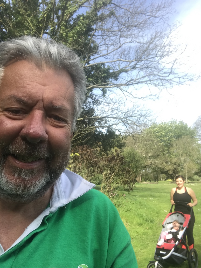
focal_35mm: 33
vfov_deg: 55.3
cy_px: 135
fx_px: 255
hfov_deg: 43.0
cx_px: 102
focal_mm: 2.87
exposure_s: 1/354
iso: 25
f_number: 2.2
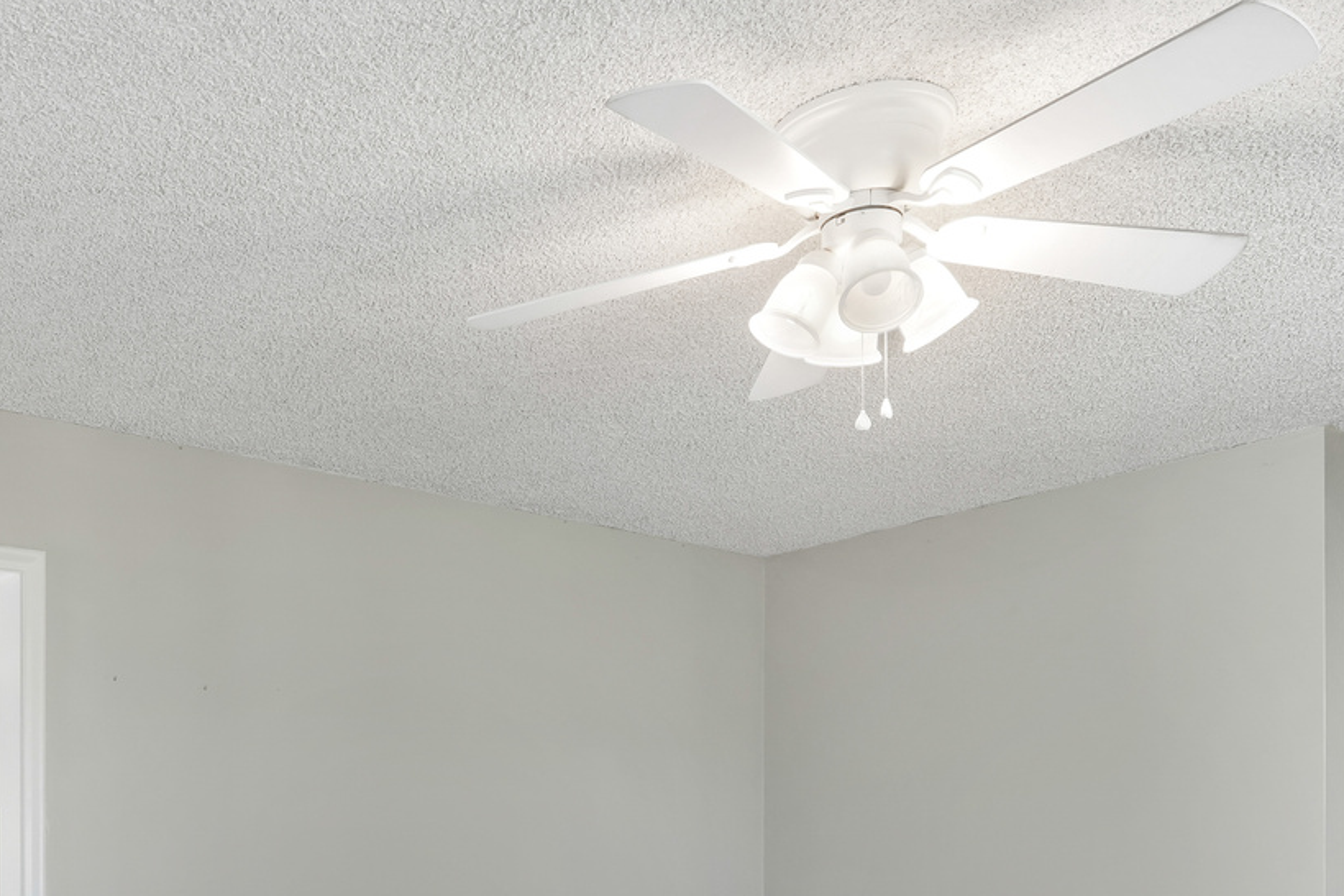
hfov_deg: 45.5
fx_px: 1493
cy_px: 966
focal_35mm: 40
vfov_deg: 30.2
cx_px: 231
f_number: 8
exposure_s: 1/15
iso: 800
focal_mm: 16
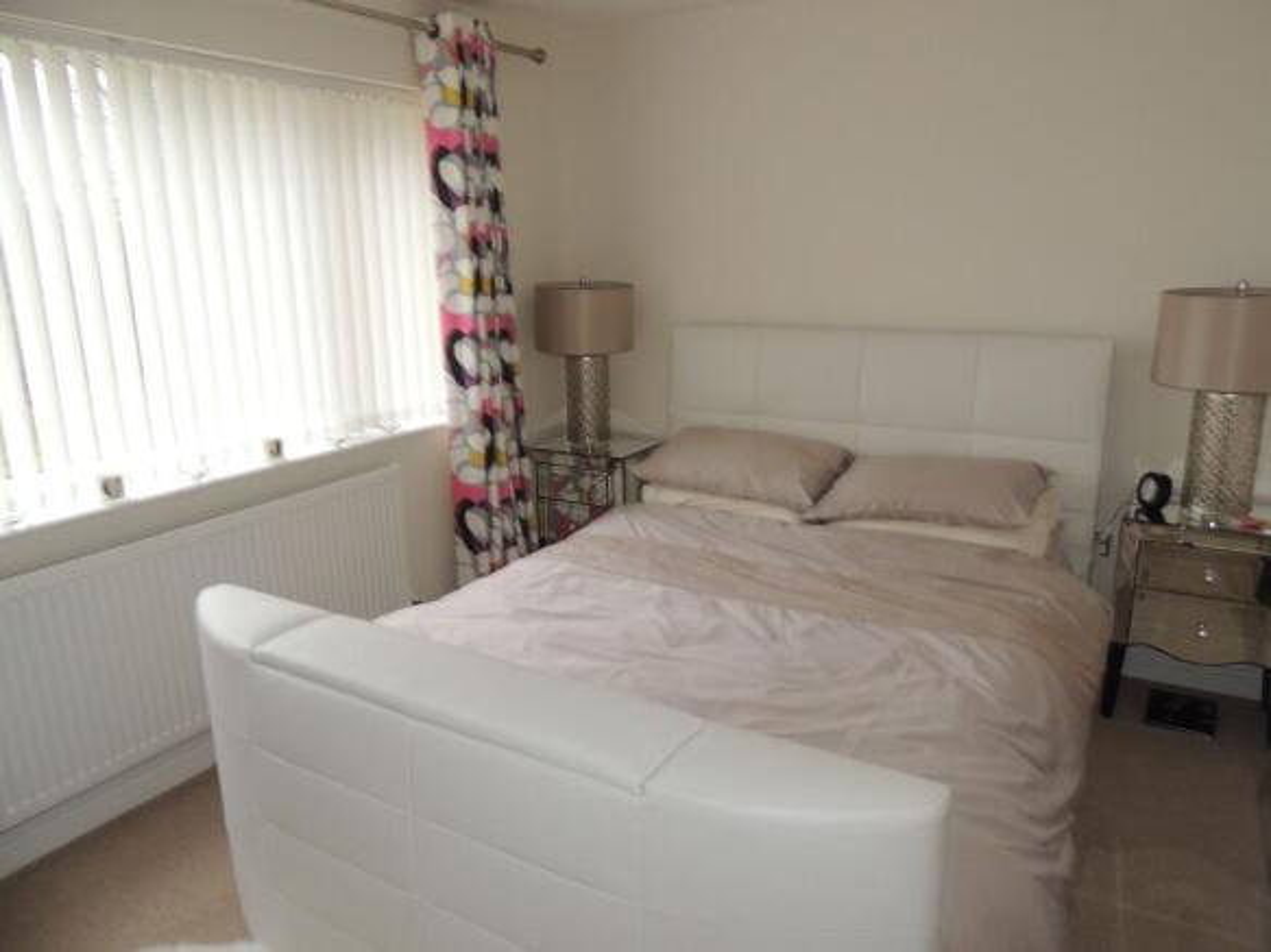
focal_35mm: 24
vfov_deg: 56.8
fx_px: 881
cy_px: 476
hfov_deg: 71.6
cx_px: 636
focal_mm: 4.3
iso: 220
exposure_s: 1/40
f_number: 3
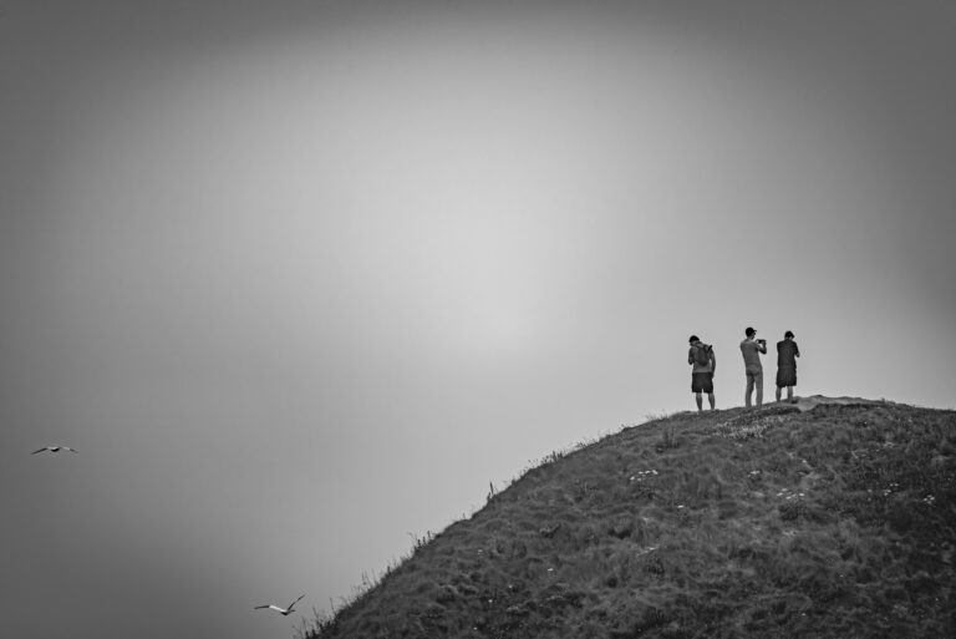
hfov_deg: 3.4
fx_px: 15942
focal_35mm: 600
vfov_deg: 2.3
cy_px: 320
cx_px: 478
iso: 100
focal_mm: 600
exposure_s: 1/2000
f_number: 6.3
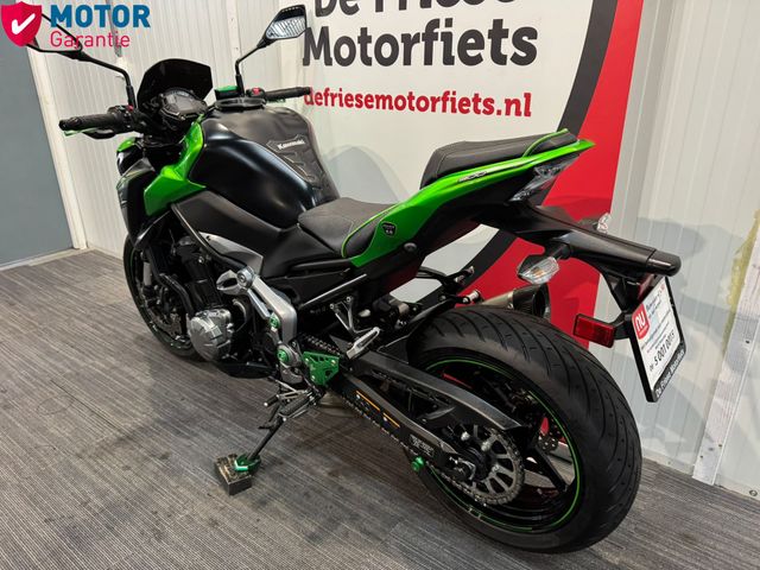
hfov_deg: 71.6
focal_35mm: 24
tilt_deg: -20.8
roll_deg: +2.6
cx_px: 380
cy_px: 285
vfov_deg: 56.8
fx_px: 527
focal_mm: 6.76
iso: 500
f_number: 1.78
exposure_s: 1/50
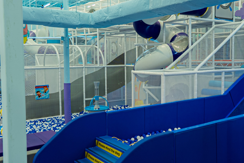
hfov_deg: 49.6
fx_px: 264
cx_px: 122
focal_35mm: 39
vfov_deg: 34.2
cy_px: 74
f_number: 2.8
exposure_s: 1/100
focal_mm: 23
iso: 250
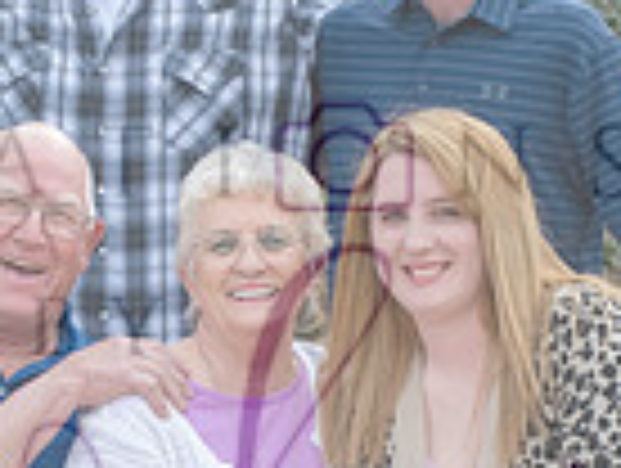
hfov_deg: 6.1
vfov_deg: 4.6
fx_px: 5805
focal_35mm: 323
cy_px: 416
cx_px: 153
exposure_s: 1/640
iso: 400
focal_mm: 80
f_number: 5.6
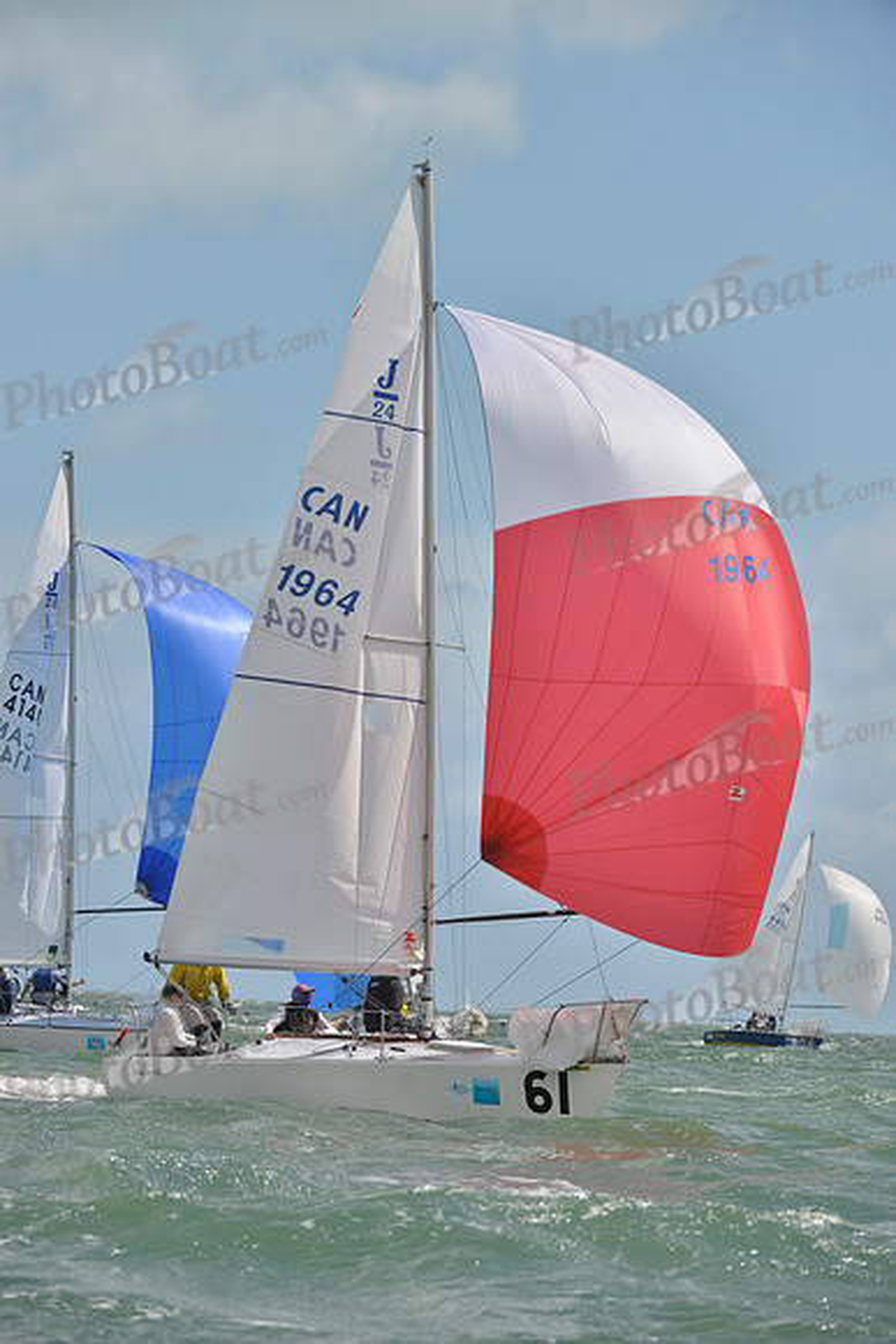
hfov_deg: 6.9
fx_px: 7462
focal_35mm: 200
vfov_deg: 10.3
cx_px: 448
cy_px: 672
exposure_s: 1/1600
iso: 280
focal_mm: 200
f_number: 8
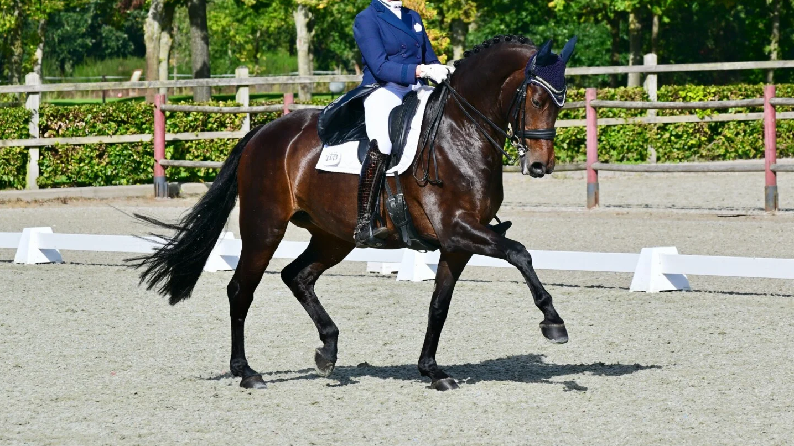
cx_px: 398
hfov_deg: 8.1
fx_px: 5600
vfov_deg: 4.6
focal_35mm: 266
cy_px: 186
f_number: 9
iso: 250
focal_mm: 150
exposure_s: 1/800
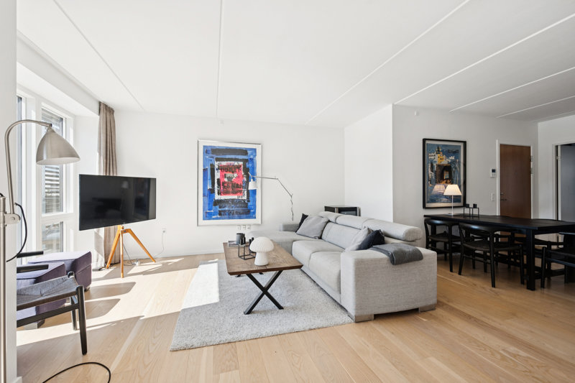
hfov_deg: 98.6
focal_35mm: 16
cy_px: 192
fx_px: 248
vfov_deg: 75.5
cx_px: 288
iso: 400
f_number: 7.1
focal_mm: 15.5
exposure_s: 1/125
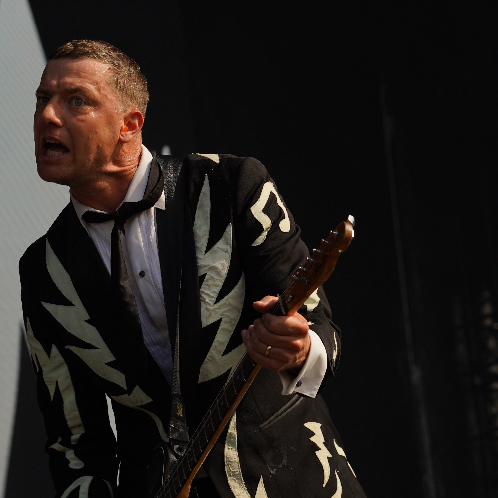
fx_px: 2344
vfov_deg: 12.1
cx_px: 259
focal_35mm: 144
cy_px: 236
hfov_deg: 12.1
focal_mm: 105
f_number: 7.1
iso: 100
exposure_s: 1/400
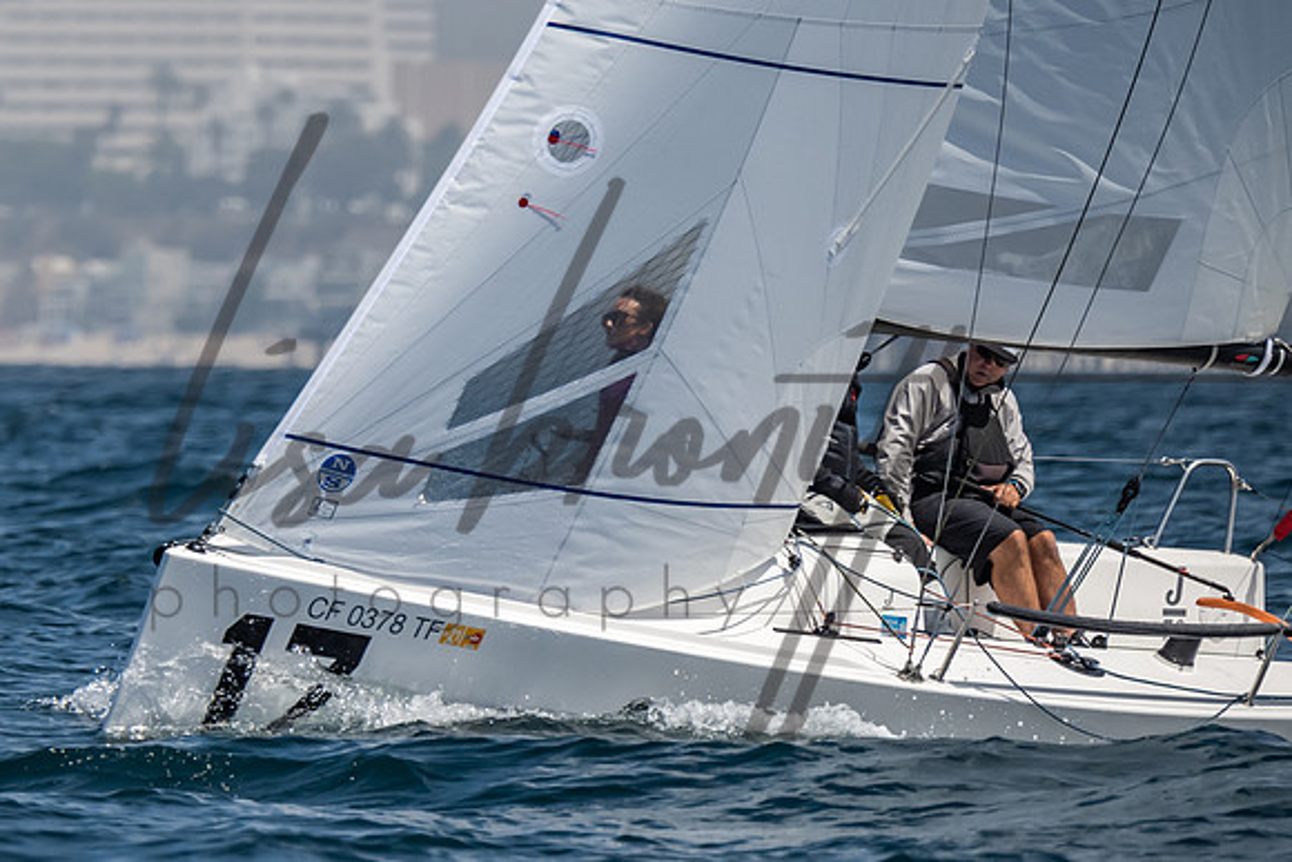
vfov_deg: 1.9
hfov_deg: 2.9
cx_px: -70
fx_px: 25893
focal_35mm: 721
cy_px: 464
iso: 500
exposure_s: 1/3200
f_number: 6.3
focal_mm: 340
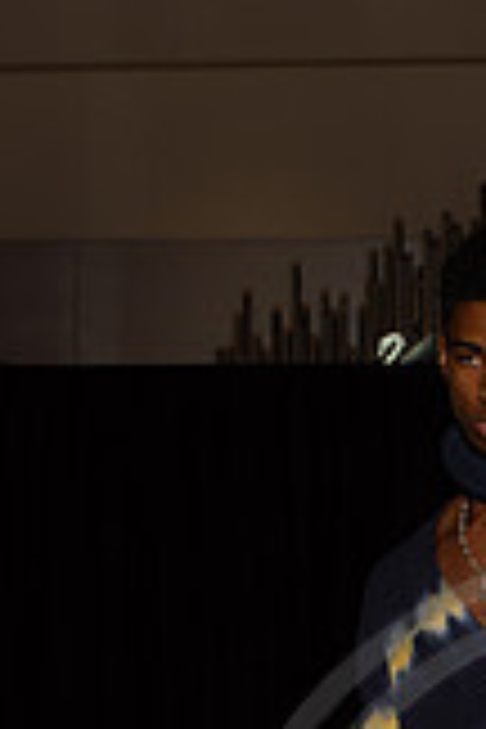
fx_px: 4212
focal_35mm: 208
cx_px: 659
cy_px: 990
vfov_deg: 9.7
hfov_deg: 6.5
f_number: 9
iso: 800
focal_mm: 75
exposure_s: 1/250
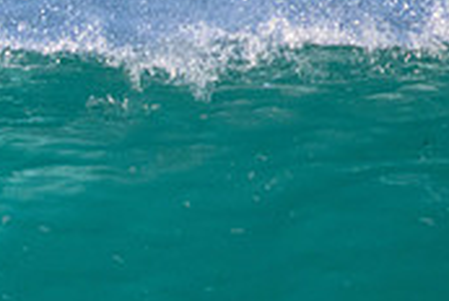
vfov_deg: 0.4
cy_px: 214
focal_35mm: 3657
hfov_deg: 0.6
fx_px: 45689
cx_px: -264
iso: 2200
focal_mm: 800
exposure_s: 1/2000
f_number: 11
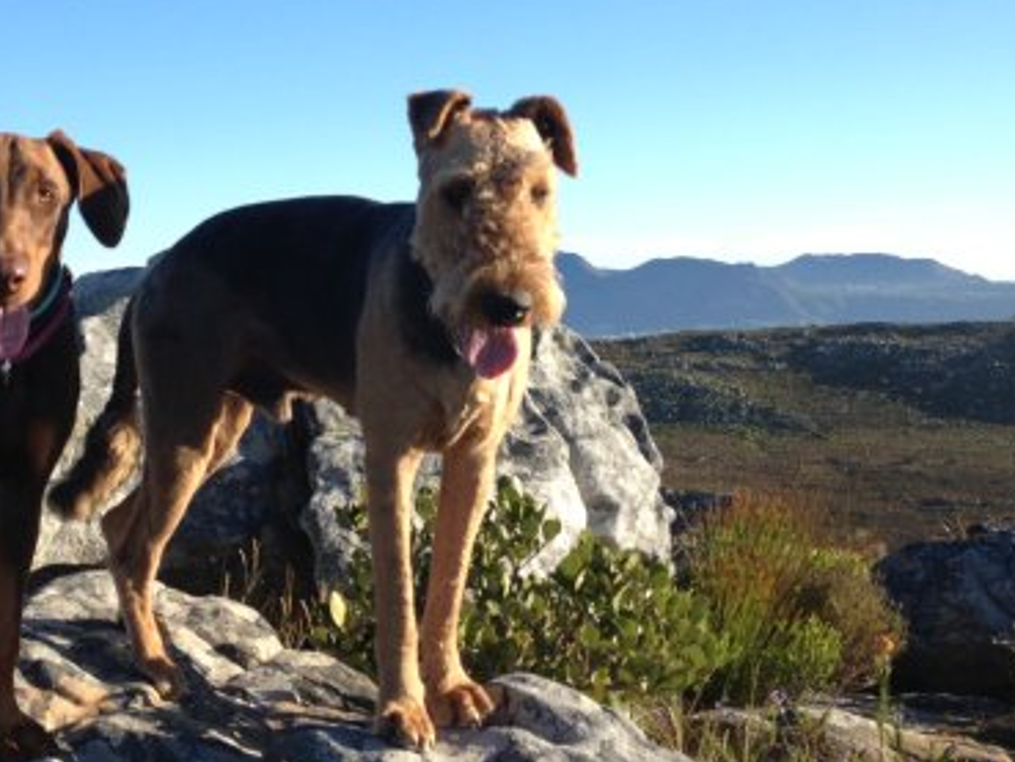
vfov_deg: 25.2
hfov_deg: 32.8
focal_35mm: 58
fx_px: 1701
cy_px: 373
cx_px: 289
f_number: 2.4
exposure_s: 1/876
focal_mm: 4.28
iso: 50
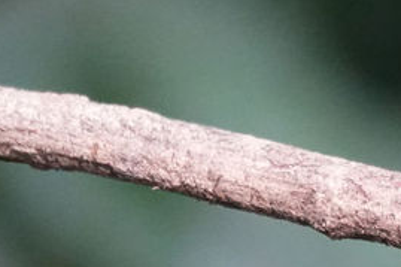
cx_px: 684
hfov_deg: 0.9
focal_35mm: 2379
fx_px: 26482
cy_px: 78
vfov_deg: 0.6
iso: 10000
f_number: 6.3
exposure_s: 1/500
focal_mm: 400
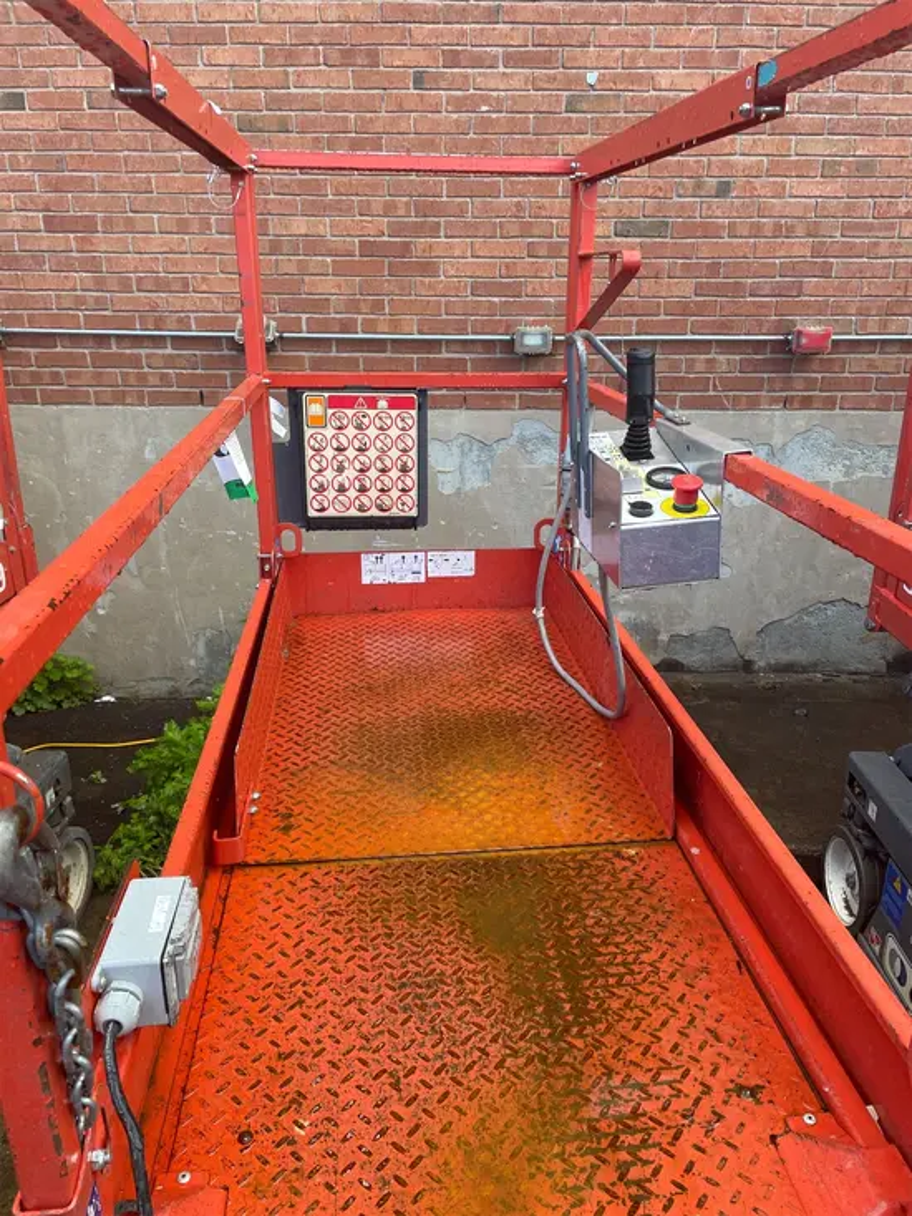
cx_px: 456
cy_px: 608
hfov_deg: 53.1
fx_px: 913
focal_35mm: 26
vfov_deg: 67.3
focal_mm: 4.2
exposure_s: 1/278
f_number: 1.6
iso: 40
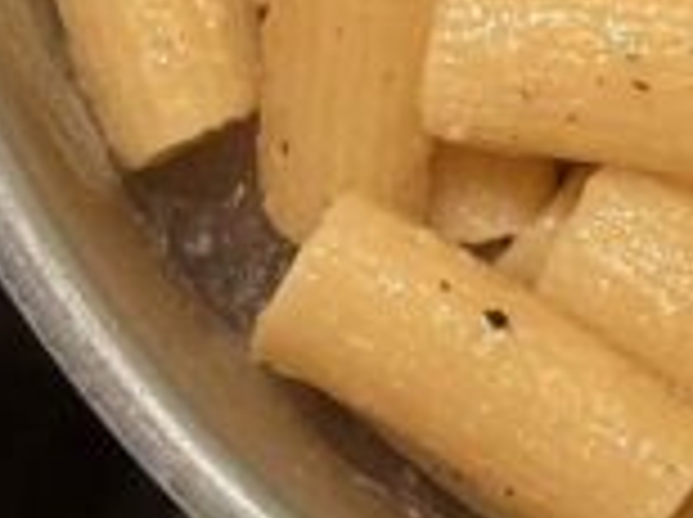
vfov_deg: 5.8
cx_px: 1346
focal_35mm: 250
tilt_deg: -89.2
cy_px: -423
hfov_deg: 7.6
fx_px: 4997
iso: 160
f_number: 1.78
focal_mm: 6.86
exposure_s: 1/50
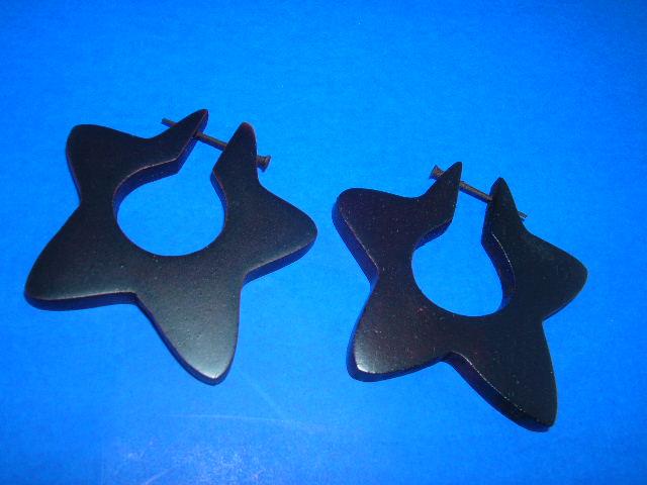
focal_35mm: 35
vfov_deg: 40.7
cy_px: 242
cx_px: 324
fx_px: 654
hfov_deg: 52.6
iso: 50
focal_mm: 5.8
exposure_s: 1/60.1
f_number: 5.6
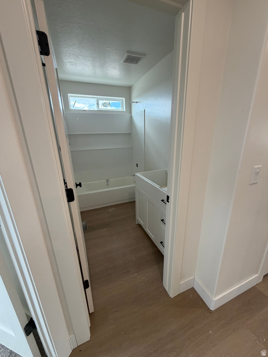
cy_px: 178
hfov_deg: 85.7
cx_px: 134
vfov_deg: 102.1
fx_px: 145
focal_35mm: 14
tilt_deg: -16.7
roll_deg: +1.0
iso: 160
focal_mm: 2.22
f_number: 2.2
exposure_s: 1/120
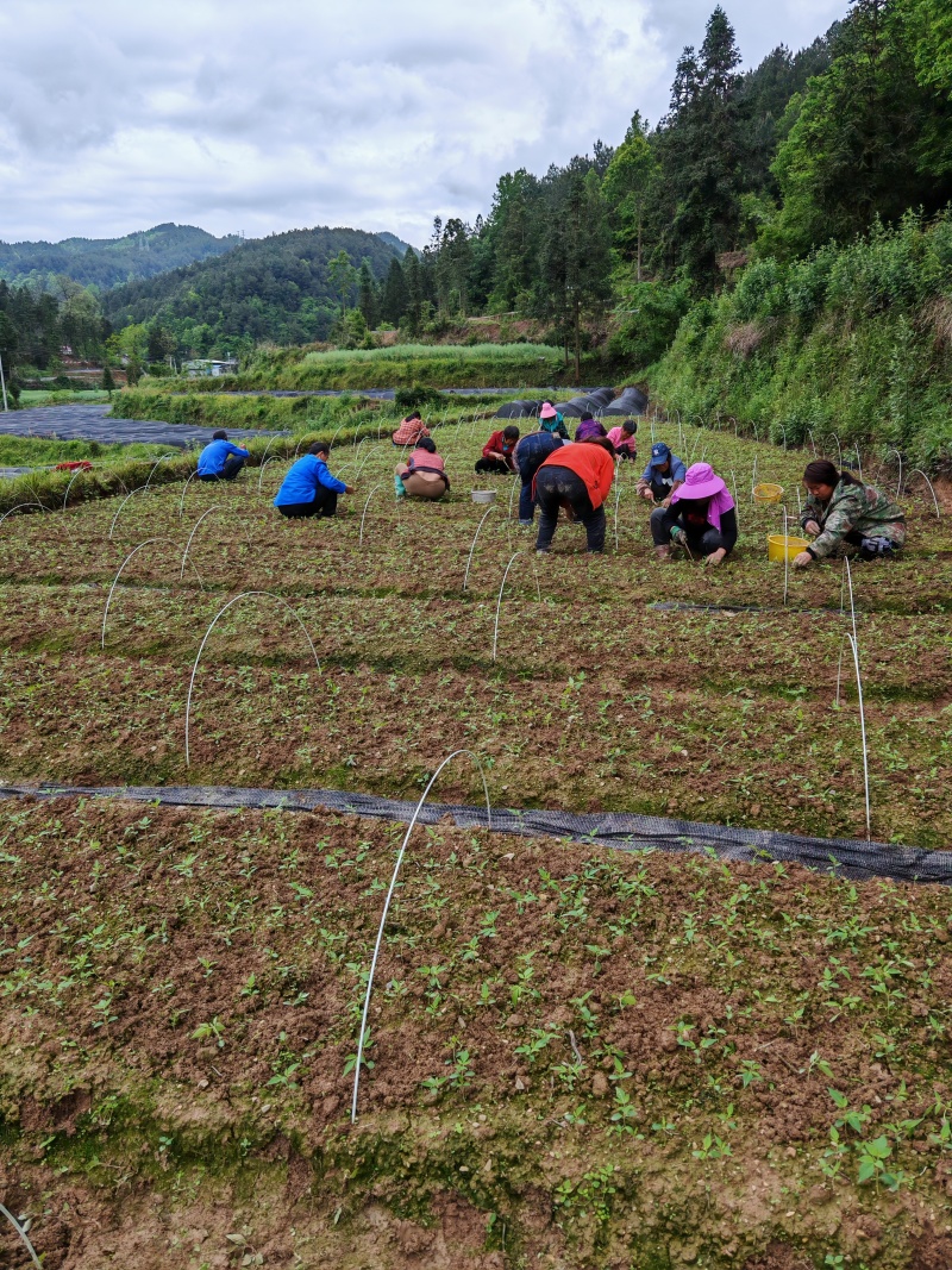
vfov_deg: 65.3
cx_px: 476
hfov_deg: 51.3
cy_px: 635
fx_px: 990
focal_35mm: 27
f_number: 1.9
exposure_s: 1/1400
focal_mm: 6.67
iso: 50
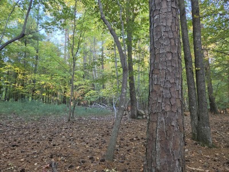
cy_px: 86
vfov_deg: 58.9
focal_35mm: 23
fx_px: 152
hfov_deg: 73.9
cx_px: 114
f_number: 1.8
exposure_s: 1/180
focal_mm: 5.4
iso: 160
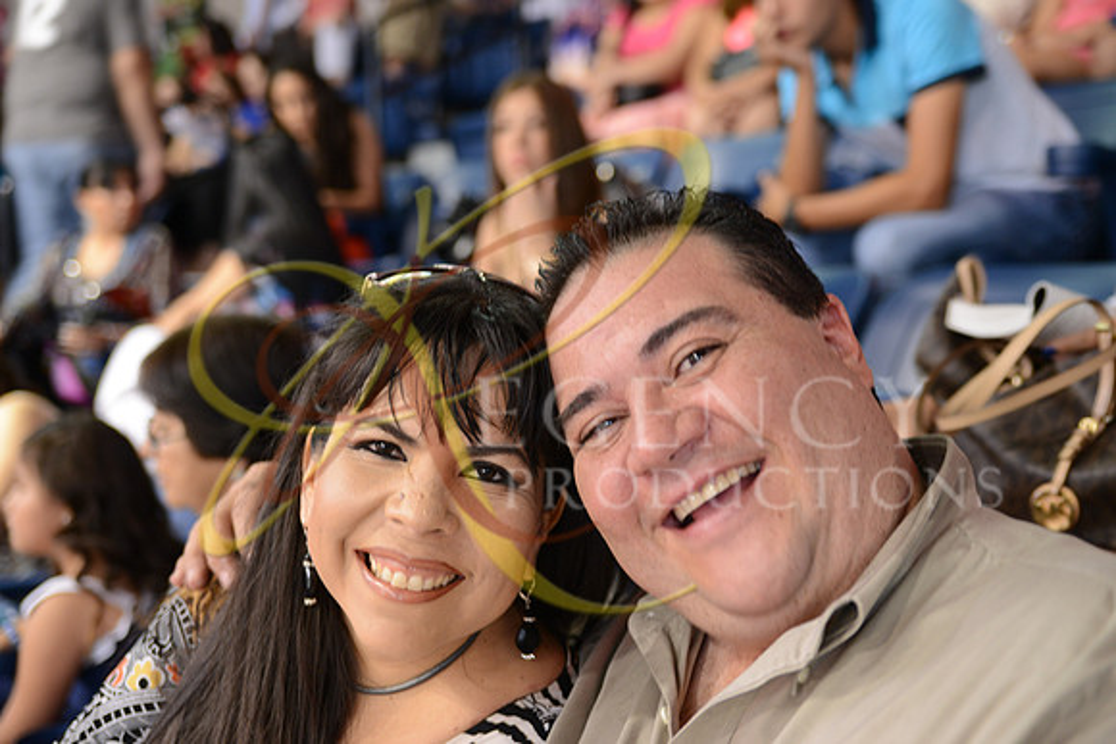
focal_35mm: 44
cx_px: 558
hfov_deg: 44.5
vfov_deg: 30.5
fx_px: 1364
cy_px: 372
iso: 1000
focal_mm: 44
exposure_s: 1/15
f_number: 2.8
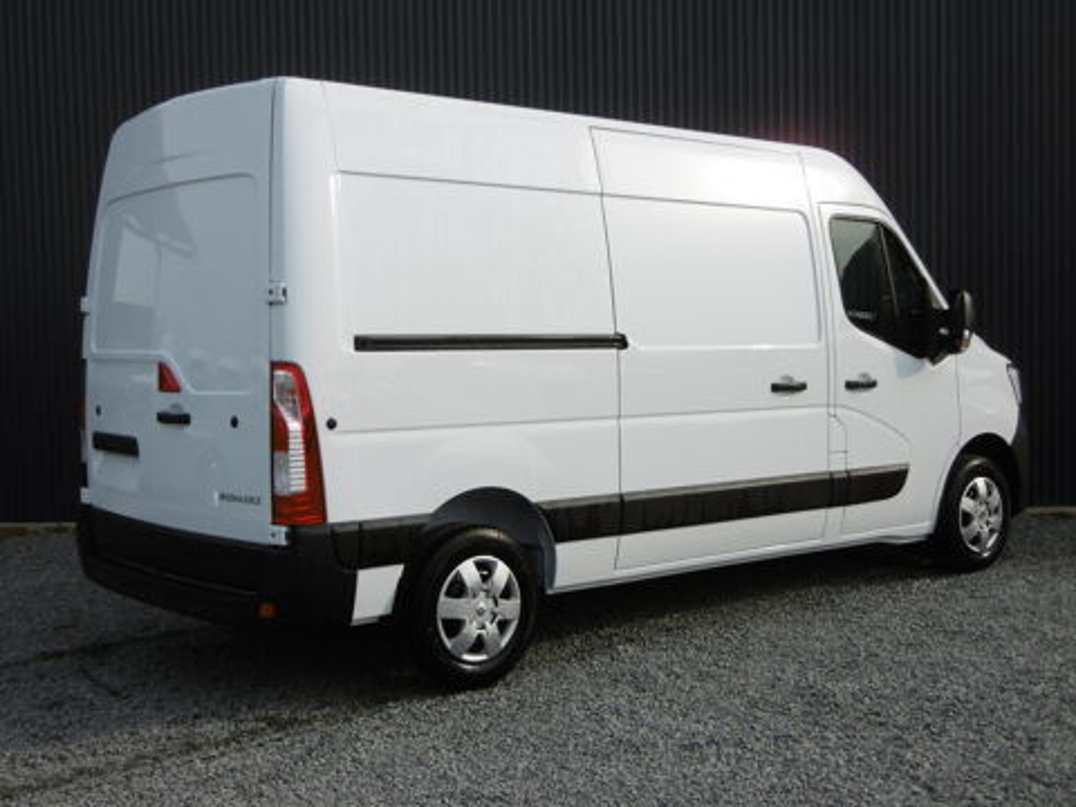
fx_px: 1337
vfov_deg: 33.6
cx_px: 538
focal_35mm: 43
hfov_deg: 43.9
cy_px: 404
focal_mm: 7.7
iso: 100
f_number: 3.8
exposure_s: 1/640
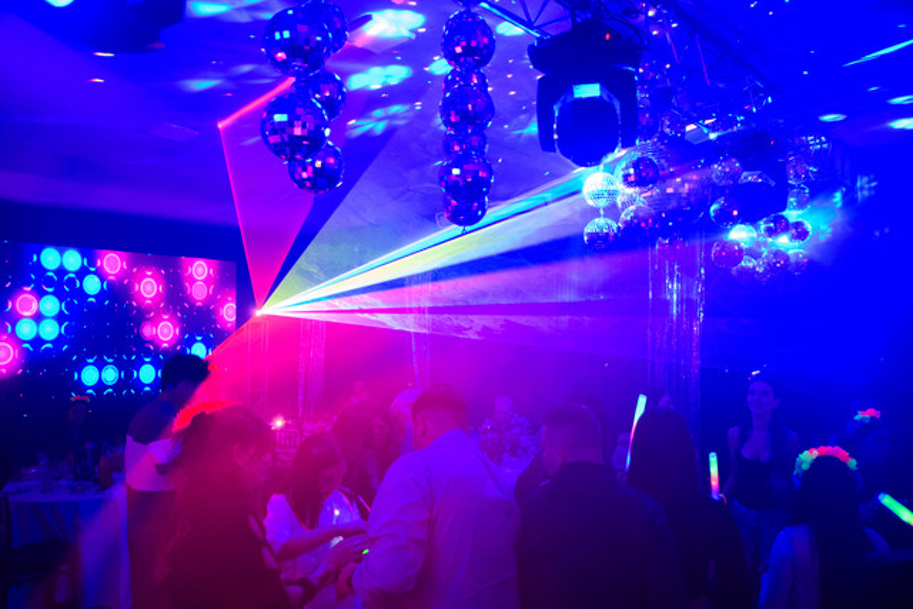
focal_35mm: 26
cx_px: 456
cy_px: 304
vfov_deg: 50.4
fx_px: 647
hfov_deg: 70.4
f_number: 2.8
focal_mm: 17
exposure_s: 1/40
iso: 3200
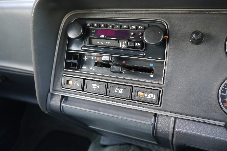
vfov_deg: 38.9
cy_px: 75
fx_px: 214
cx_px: 114
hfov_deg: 55.8
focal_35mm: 34
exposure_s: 1/15
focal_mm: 16
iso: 800
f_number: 3.8
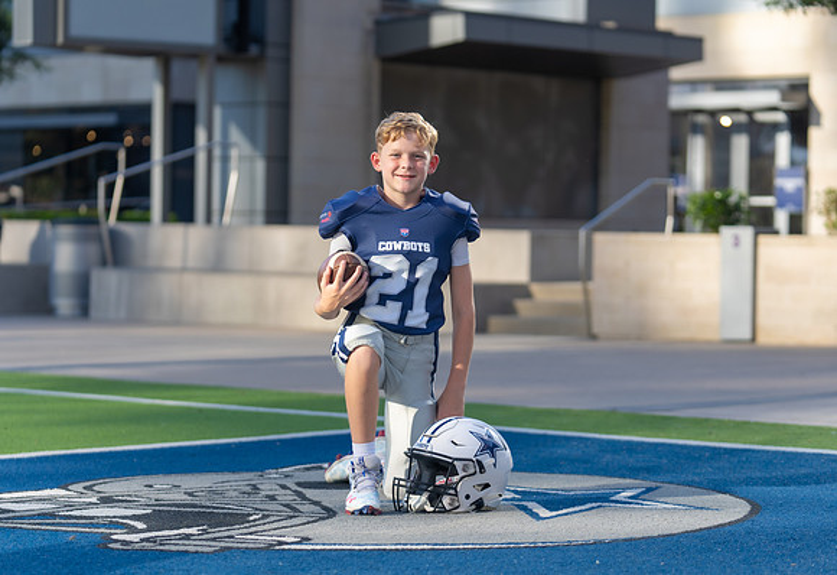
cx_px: 418
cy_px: 304
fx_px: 2264
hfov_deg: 20.9
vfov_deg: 14.5
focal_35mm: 96
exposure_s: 1/640
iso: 100
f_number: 2.8
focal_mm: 89
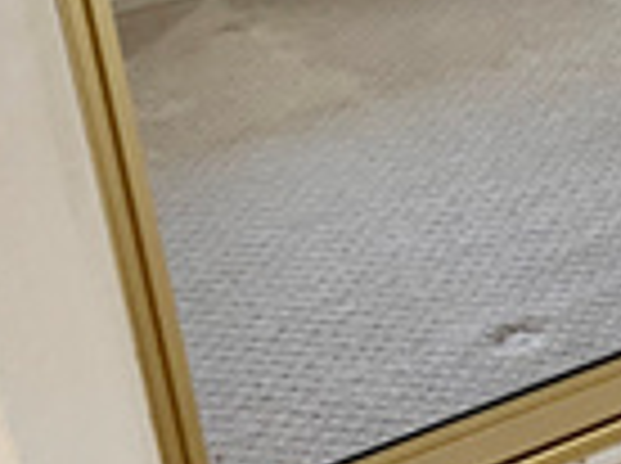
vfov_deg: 11.8
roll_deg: +2.8
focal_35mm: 121
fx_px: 2167
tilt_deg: -15.6
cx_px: 1382
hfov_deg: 13.2
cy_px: -198
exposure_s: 1/72
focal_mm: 4.25
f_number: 1.8
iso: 100
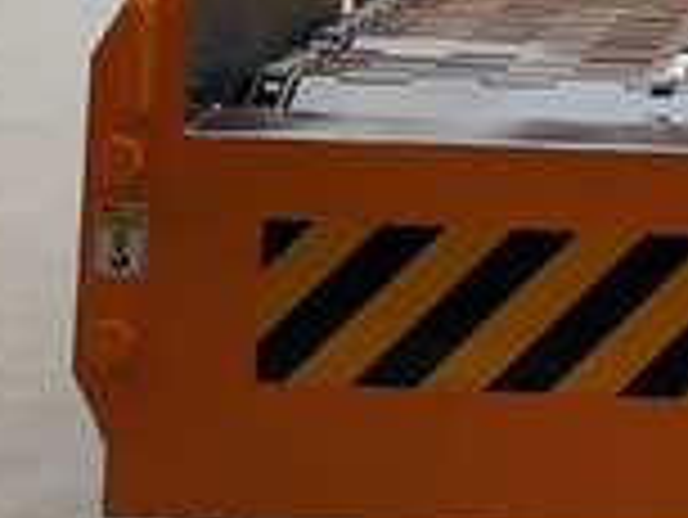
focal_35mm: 235
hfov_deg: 8.3
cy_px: -788
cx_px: 976
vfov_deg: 6.0
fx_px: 4674
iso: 114
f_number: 1.8
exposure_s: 1/656
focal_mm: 3.95
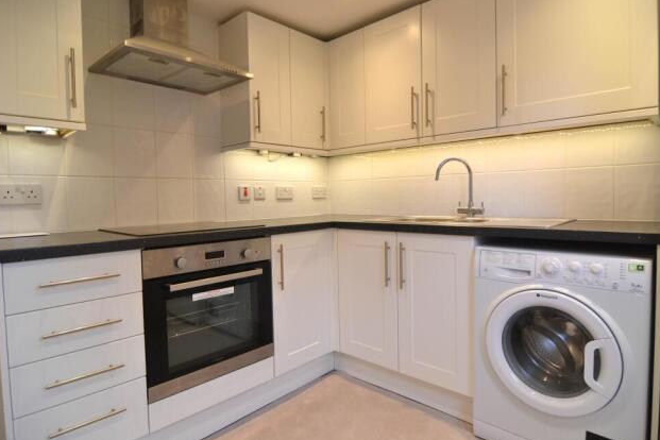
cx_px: 339
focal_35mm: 19
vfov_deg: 64.5
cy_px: 211
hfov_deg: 86.9
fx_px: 348
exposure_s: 1/80
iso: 400
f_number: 4.5
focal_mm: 12
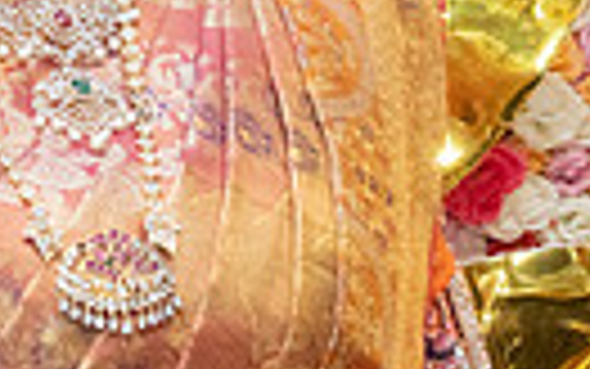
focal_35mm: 181
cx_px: -302
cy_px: -92
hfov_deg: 11.1
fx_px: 2912
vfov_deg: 7.2
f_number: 11
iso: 1250
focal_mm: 40
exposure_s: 1/160
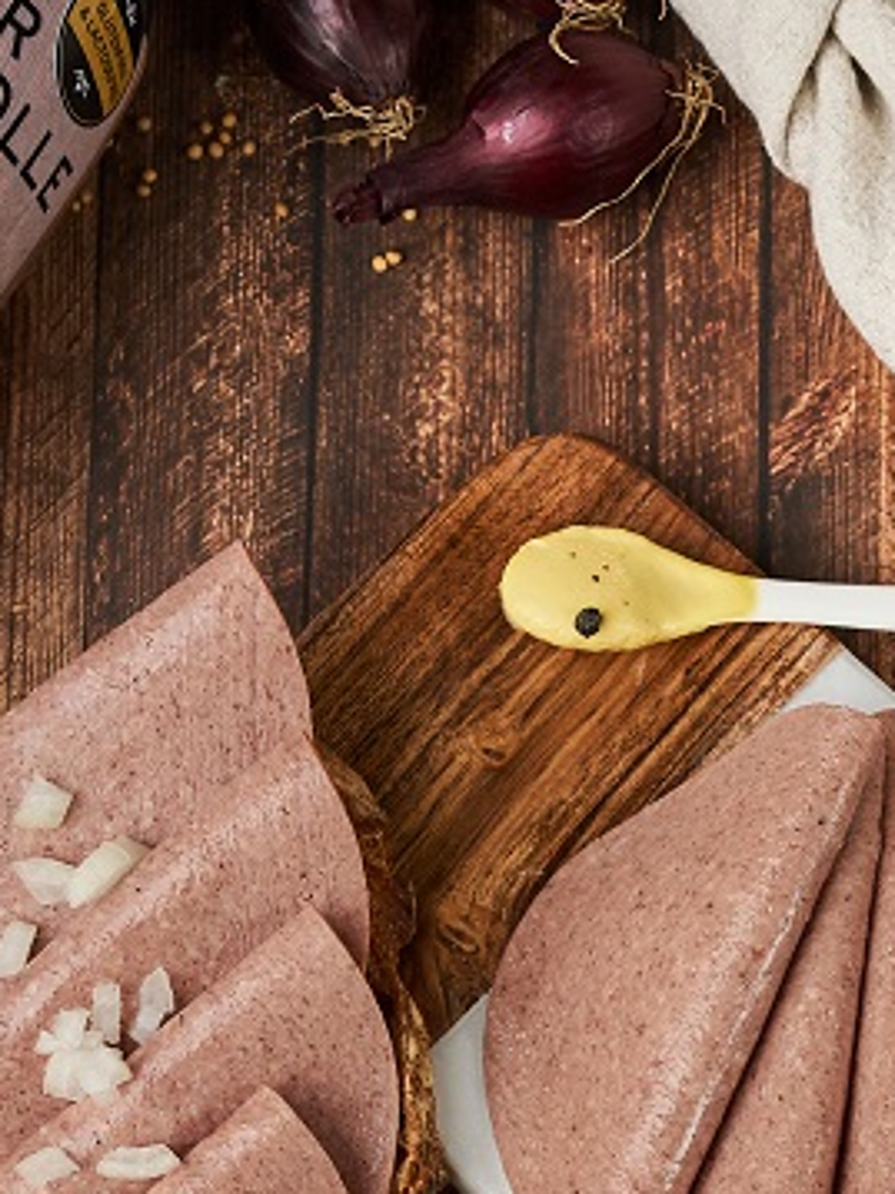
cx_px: 875
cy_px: 1038
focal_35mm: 178
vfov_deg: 11.1
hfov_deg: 8.3
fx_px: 6140
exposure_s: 1/125
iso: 800
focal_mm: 70
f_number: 8
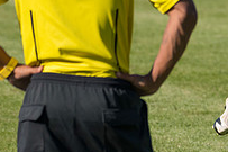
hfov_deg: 2.4
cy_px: 61
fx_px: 5423
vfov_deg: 1.6
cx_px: 294
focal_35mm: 857
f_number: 5.6
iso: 320
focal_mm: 200
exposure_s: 1/2000
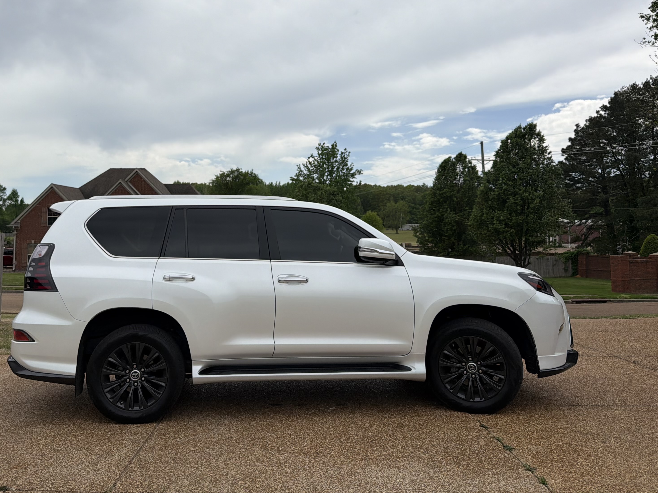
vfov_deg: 42.5
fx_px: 627
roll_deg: +0.1
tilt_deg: +3.7
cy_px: 176
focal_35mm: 33
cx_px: 262
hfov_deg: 54.9
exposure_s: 1/10309
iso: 80
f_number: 1.78
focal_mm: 6.76
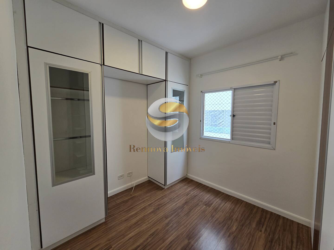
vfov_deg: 89.9
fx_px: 125
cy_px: 125
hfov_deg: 106.2
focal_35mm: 13
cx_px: 167
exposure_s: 1/120
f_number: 2.2
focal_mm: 2.2
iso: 100
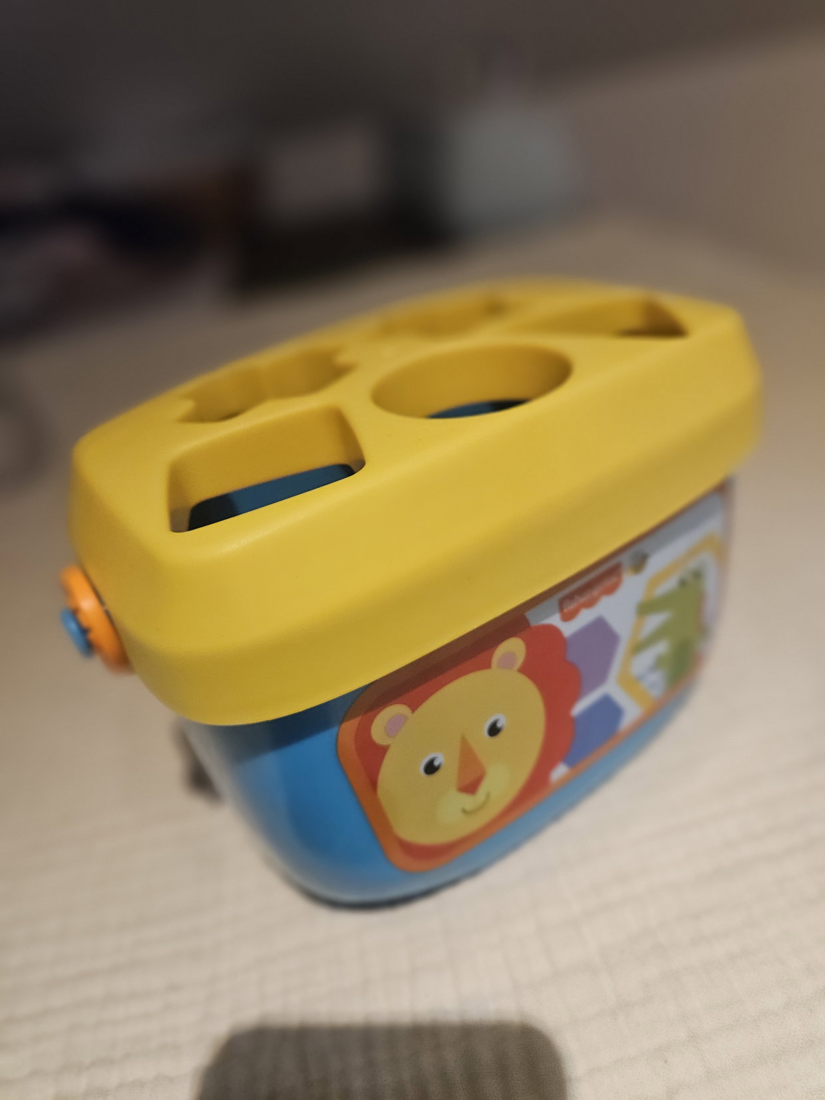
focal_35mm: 23
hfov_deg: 58.9
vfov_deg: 73.9
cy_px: 550
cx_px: 412
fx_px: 731
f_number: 1.8
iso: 400
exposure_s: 1/100
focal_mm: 5.4
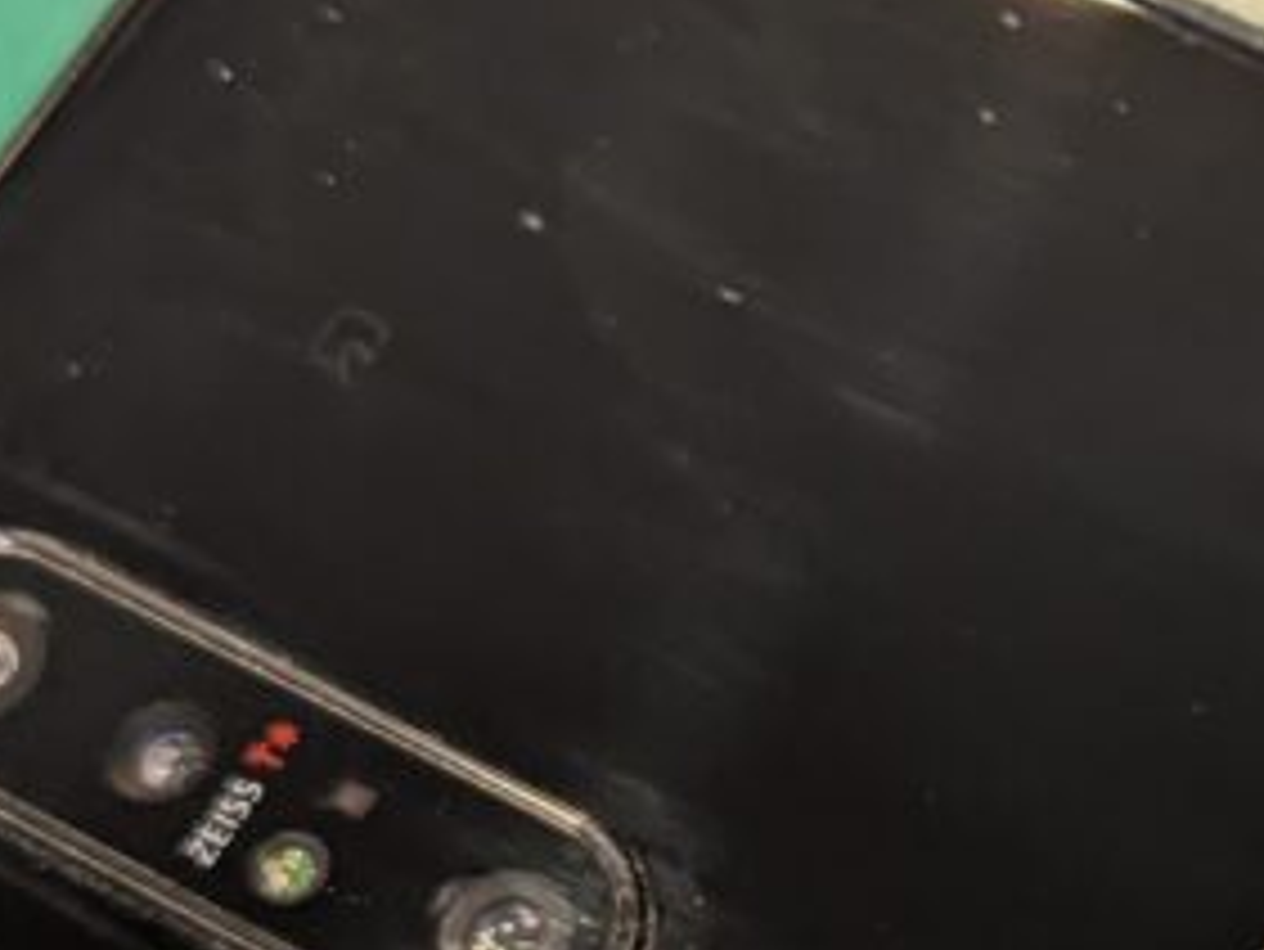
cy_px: 973
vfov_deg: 9.6
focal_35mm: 154
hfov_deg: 12.6
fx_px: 5626
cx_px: 1417
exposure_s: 1/25.1
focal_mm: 6.81
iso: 68
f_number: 1.85
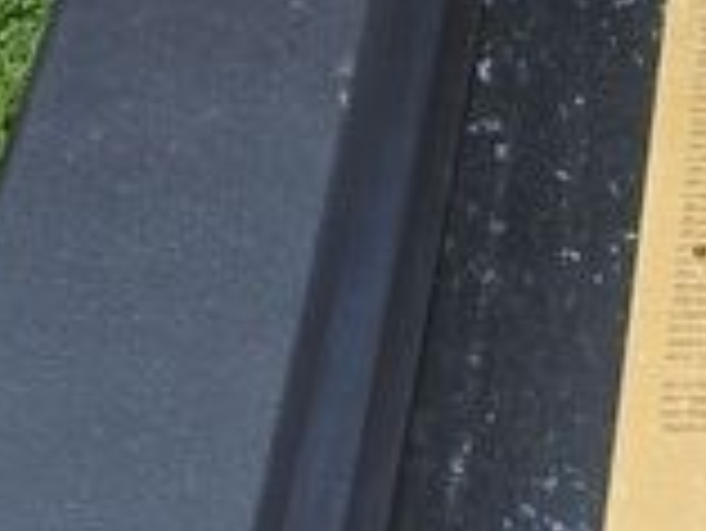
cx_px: 1183
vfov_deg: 12.6
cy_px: 410
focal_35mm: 117
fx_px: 2388
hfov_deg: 15.1
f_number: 1.8
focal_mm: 5.4
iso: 32
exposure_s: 1/180
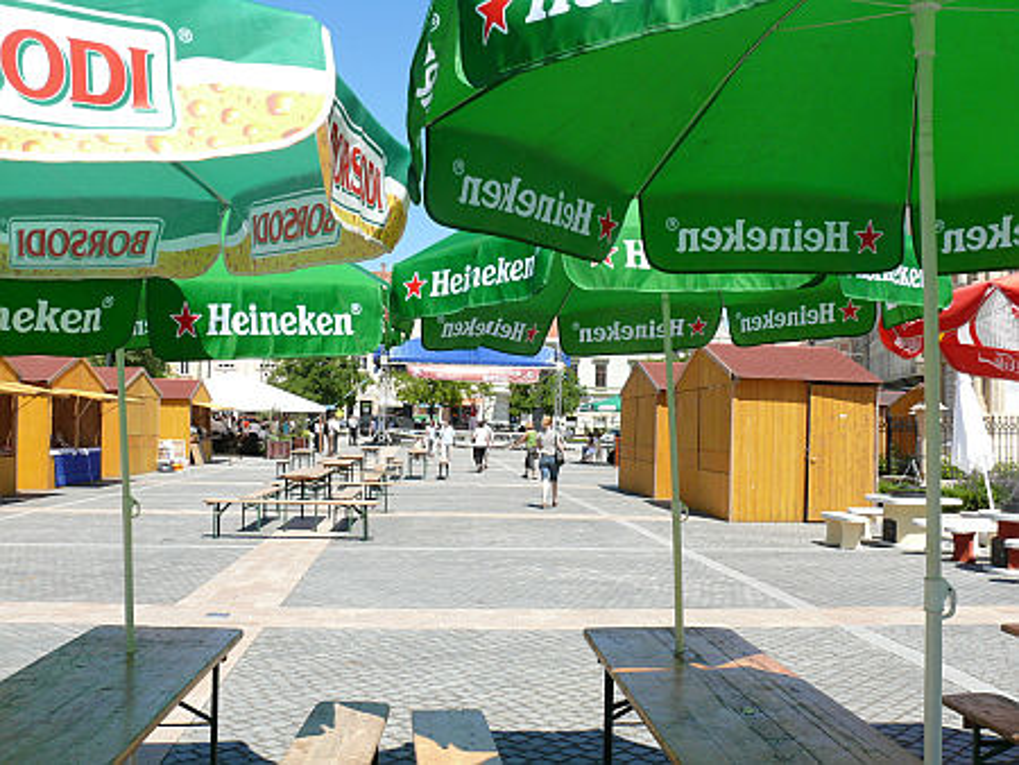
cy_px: 382
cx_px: 510
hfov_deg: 52.6
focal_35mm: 35
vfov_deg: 40.7
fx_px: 1031
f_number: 5.6
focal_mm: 7.4
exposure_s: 1/400
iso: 100
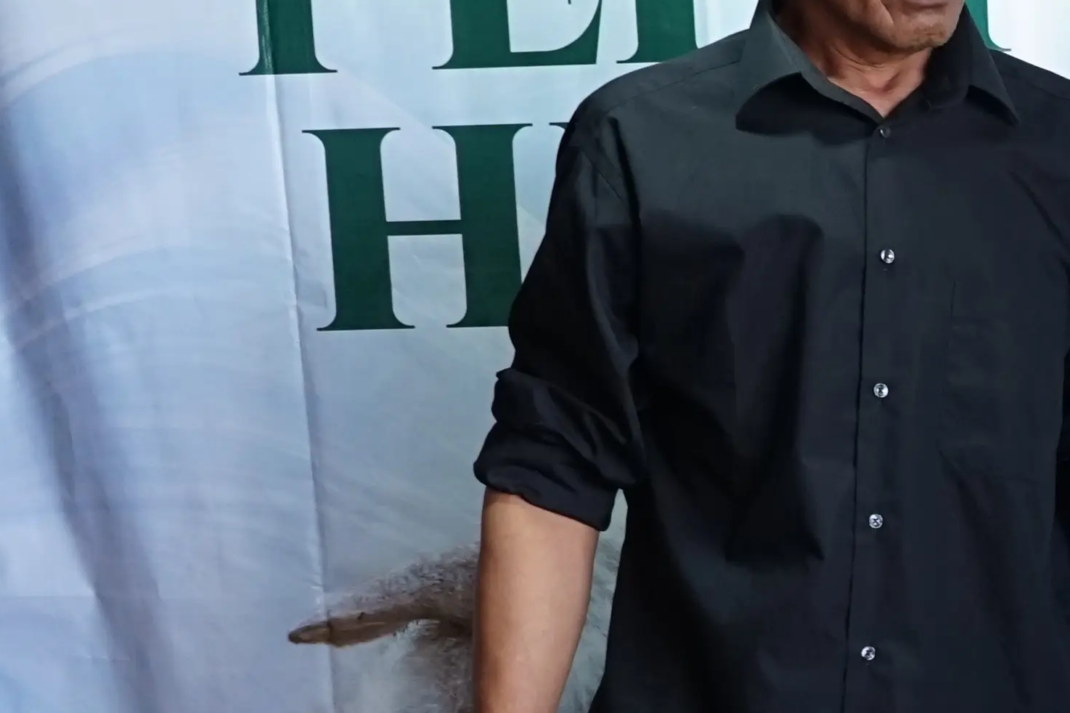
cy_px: 589
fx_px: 3387
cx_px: 1487
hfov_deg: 16.7
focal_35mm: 114
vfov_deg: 12.0
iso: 1000
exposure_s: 1/80
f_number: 5
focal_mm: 28
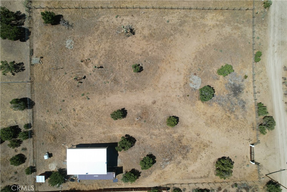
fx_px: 175
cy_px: 96
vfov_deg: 57.2
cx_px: 144
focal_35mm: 22
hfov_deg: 78.6
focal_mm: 8.38
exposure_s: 1/2500
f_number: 2.8
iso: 100
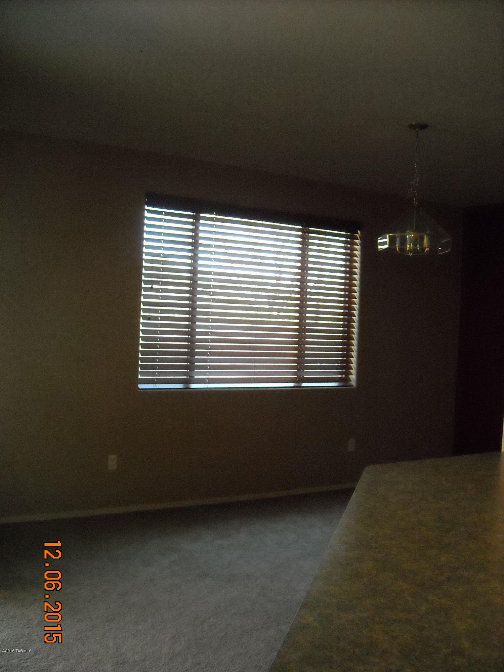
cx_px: 252
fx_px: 679
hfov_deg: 40.7
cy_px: 336
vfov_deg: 52.6
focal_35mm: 35
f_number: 2.8
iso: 800
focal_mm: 5.7
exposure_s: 1/209
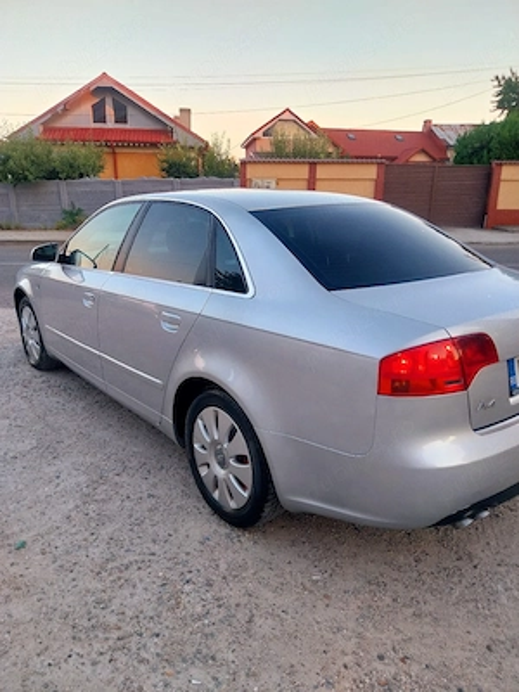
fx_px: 520
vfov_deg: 67.3
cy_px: 346
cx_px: 260
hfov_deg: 53.1
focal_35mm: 26
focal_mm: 4
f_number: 1.8
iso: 32
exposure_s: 1/50
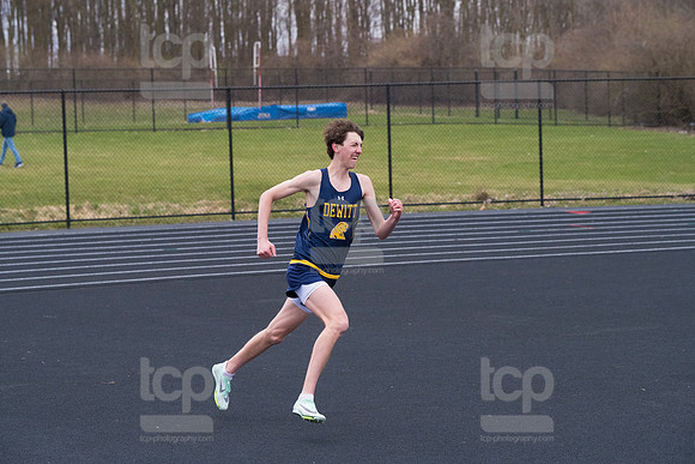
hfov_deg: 20.4
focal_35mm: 100
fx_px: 1931
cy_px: 232
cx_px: 348
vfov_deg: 13.7
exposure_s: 1/2000
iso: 2000
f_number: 5
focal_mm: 100
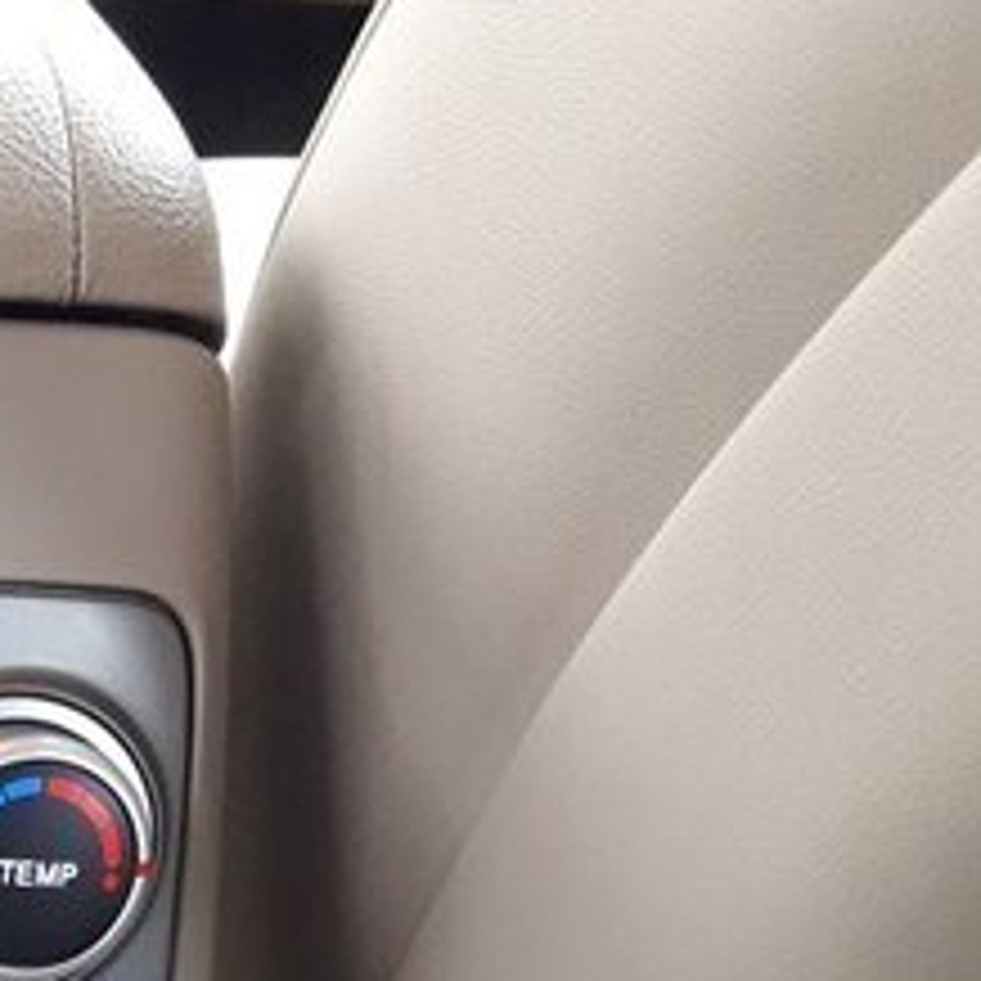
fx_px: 2405
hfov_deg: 20.0
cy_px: 911
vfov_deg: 22.4
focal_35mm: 75
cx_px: -482
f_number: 1.9
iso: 200
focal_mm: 3.7
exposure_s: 1/33
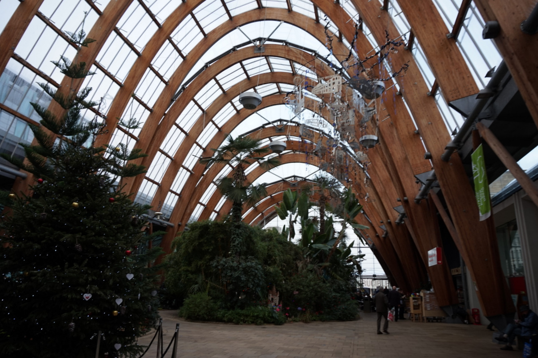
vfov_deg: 53.1
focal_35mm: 24
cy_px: 179
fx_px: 359
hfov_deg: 73.8
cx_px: 269
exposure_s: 1/80
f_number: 5
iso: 100
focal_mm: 16
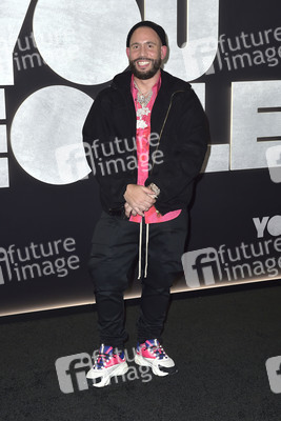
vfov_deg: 36.2
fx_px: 643
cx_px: 140
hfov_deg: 24.6
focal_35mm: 55
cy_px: 210
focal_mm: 55
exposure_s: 1/250
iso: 500
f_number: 6.3
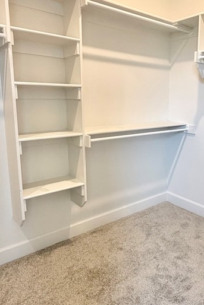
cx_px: 141
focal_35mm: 29
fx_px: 246
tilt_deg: -11.3
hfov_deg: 44.1
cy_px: 142
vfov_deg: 63.6
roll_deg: -1.6
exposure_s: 1/121
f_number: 2.2
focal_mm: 2.22
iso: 250
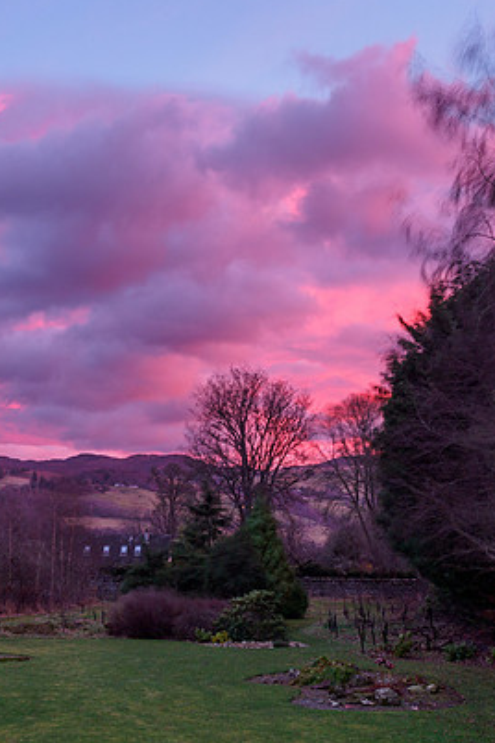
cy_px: 348
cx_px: 157
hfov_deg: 26.3
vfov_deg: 38.9
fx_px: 1052
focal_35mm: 51
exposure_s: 1/1.67
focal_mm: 17
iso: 200
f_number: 7.1
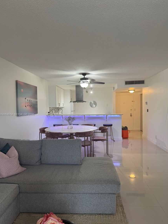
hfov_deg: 54.9
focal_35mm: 25
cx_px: 86
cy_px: 115
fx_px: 162
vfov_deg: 69.4
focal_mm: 6.76
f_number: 1.78
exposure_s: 1/60
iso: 125
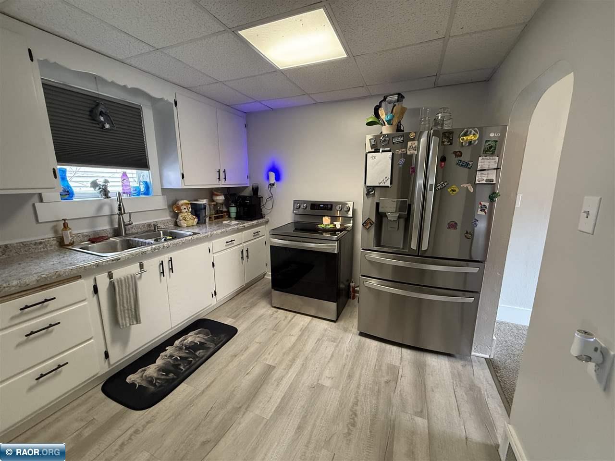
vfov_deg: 85.7
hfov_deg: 102.1
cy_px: 230
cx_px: 308
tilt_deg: -10.9
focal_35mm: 14
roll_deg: +0.1
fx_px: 249
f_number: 2.2
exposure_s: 1/60
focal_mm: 2.22
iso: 400
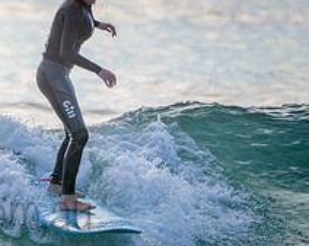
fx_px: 14402
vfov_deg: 1.0
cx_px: -54
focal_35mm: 1577
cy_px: 199
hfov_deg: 1.2
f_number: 5.6
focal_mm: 500
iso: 110
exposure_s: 1/2000
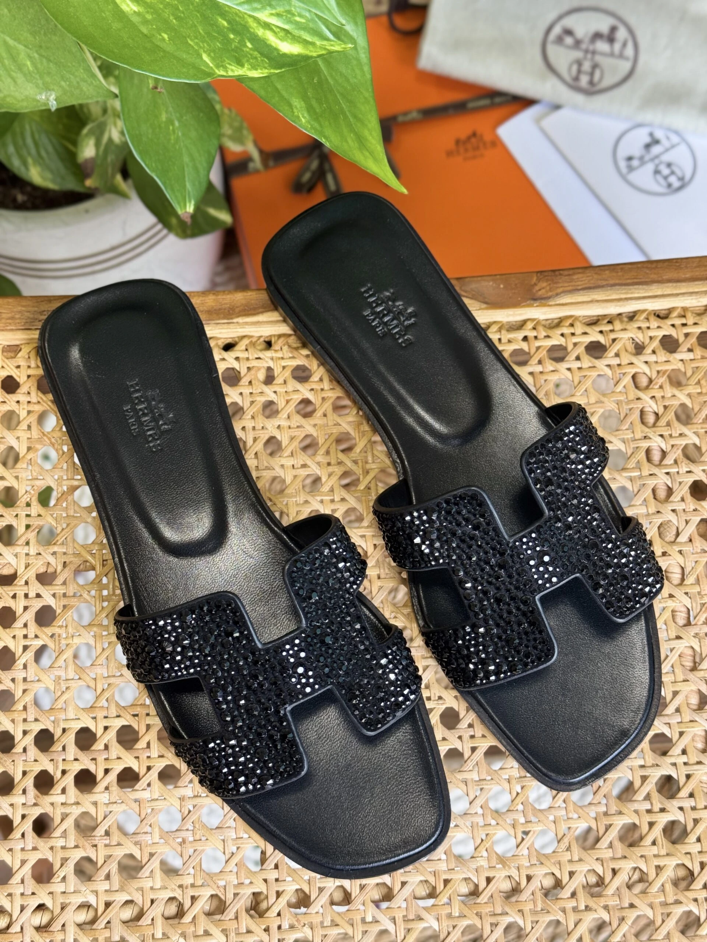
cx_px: 354
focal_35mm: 48
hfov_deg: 30.3
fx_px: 1307
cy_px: 471
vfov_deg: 39.7
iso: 100
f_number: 1.78
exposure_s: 1/66
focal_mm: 6.76
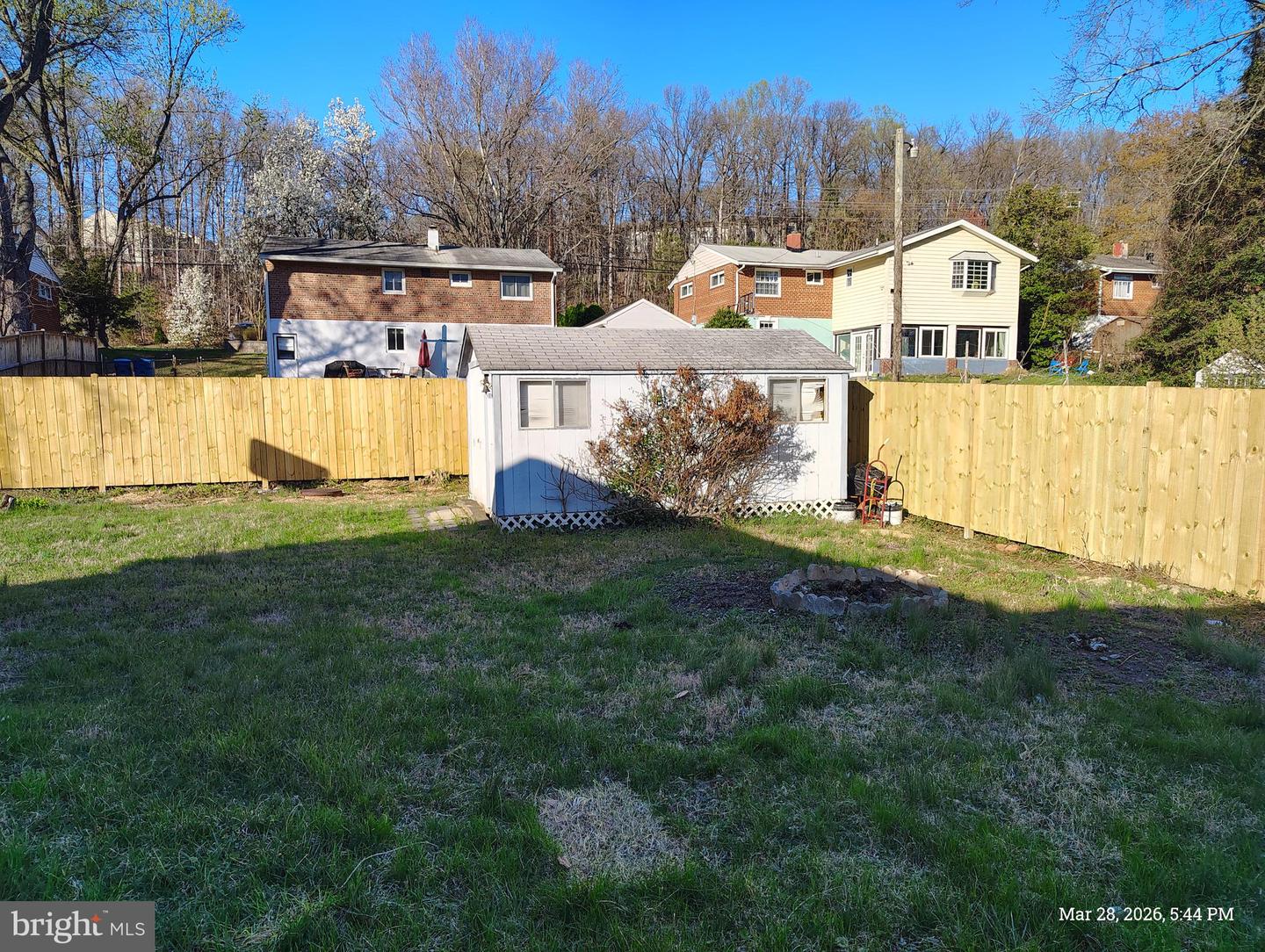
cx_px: 632
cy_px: 476
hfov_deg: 71.5
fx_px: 878
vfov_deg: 56.9
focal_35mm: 24
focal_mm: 5.56
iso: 100
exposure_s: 1/399
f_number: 1.8
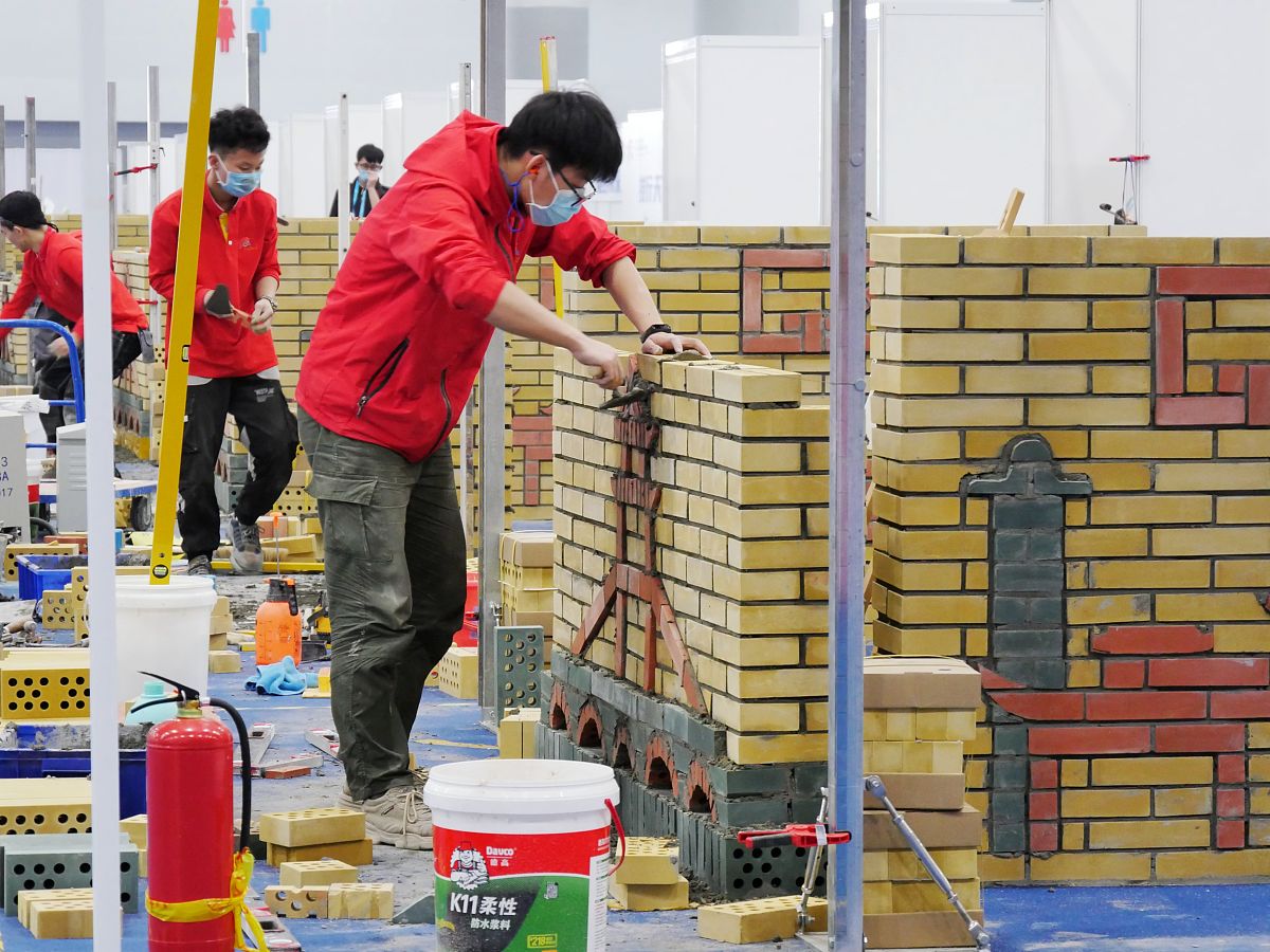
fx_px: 4476
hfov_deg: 16.1
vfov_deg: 12.1
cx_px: 635
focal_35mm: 122
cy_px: 476
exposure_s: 1/60
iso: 3200
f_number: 5.2
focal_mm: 61
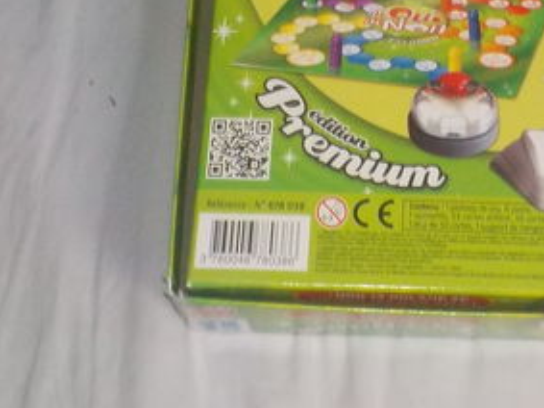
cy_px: -192
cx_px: 494
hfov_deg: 18.2
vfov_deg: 13.2
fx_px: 1665
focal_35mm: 106
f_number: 3.3
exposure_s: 1/30
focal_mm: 4.1
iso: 200
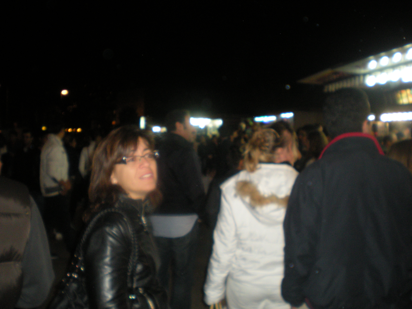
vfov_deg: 37.7
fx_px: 452
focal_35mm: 38
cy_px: 154
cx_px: 206
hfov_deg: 49.0
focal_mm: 6.3
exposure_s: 1/60
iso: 222
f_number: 3.1
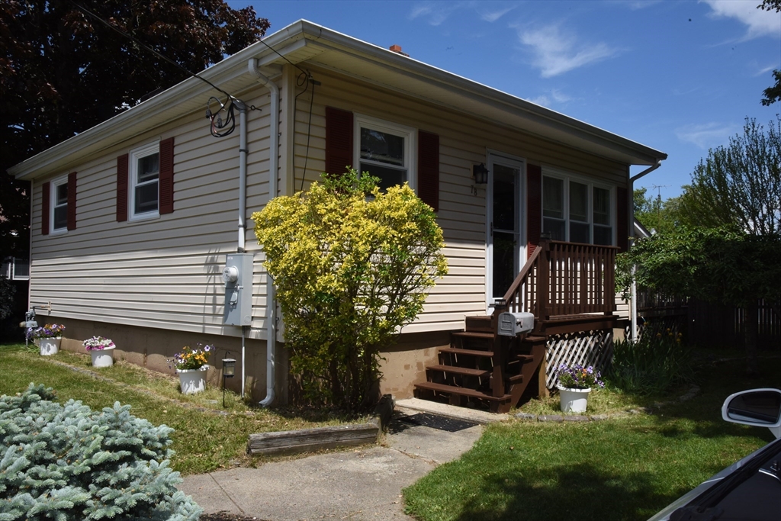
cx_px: 390
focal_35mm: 30
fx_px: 651
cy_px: 260
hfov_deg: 61.9
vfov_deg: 43.6
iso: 720
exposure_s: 1/250
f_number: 22
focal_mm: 30
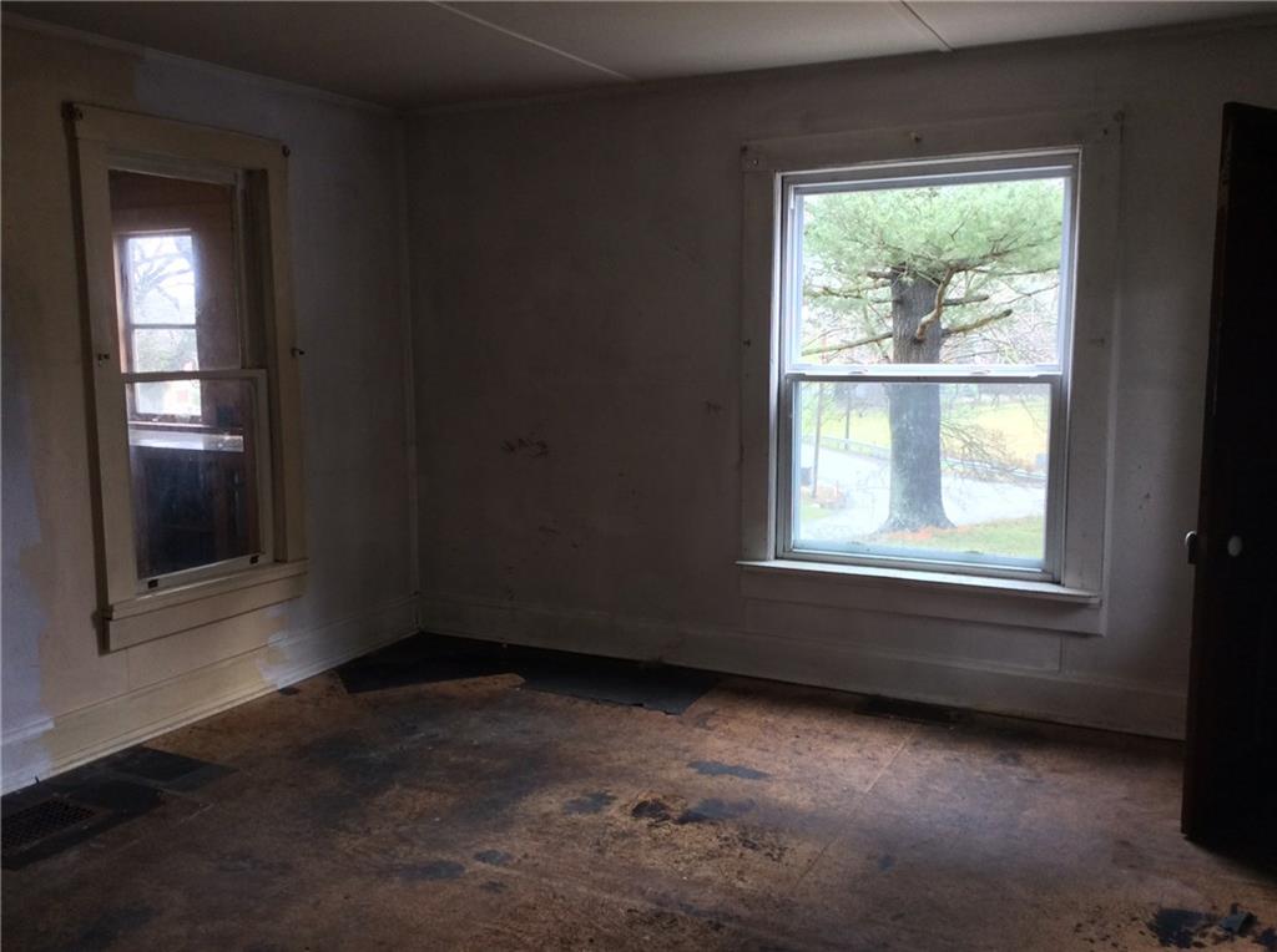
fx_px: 1178
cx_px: 638
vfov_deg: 44.0
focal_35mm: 32
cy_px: 476
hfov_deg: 56.9
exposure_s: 1/24
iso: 80
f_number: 2.4
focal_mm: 3.3
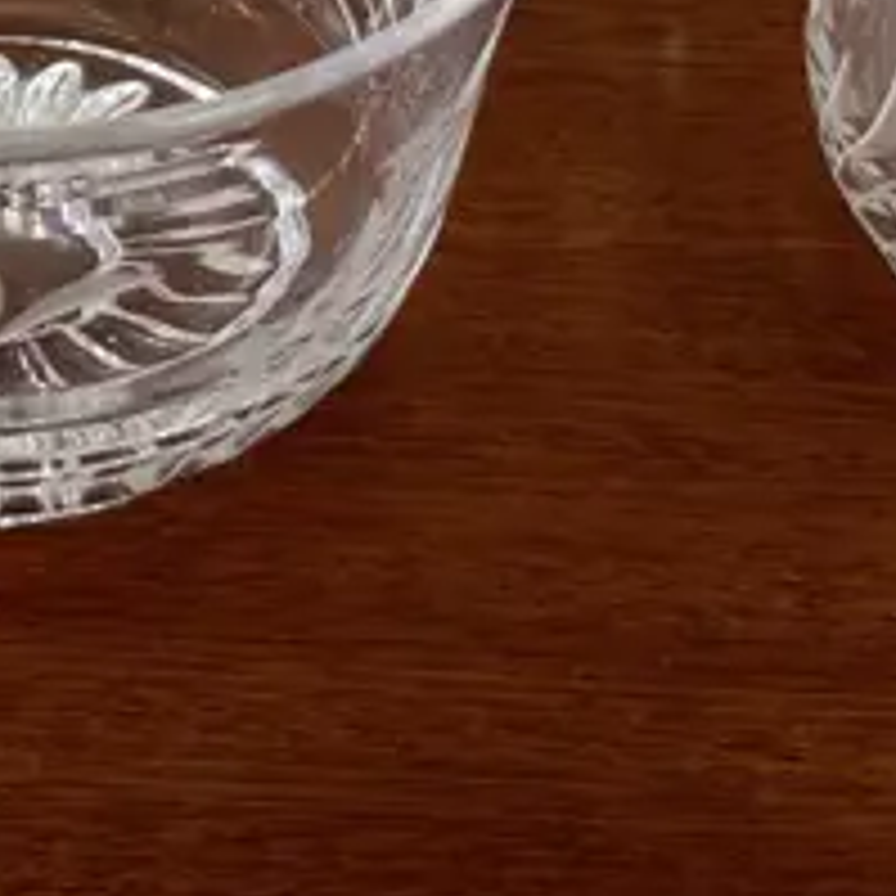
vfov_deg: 14.5
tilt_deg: -26.9
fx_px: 3192
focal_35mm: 109
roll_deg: -0.4
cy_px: -576
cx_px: 81
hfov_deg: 15.8
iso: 64
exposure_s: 1/100
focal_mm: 6.86
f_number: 1.78
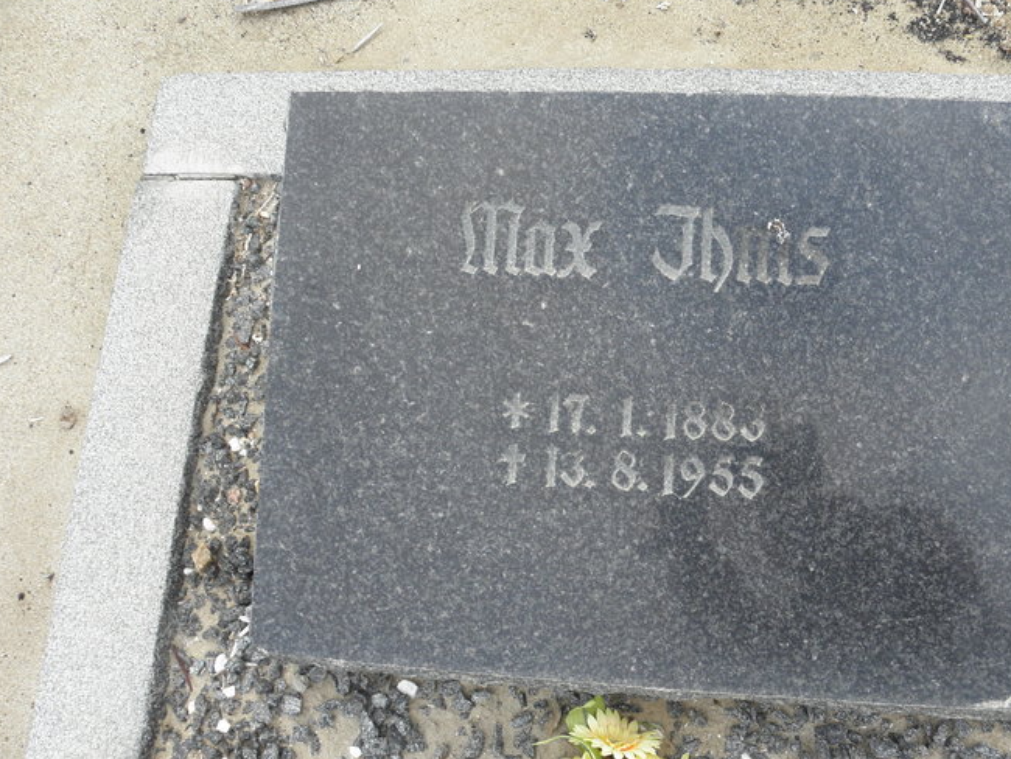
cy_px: 406
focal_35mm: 32
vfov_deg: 44.2
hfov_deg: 56.4
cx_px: 608
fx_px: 935
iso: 64
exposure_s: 1/60
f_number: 3.5
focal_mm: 4.6
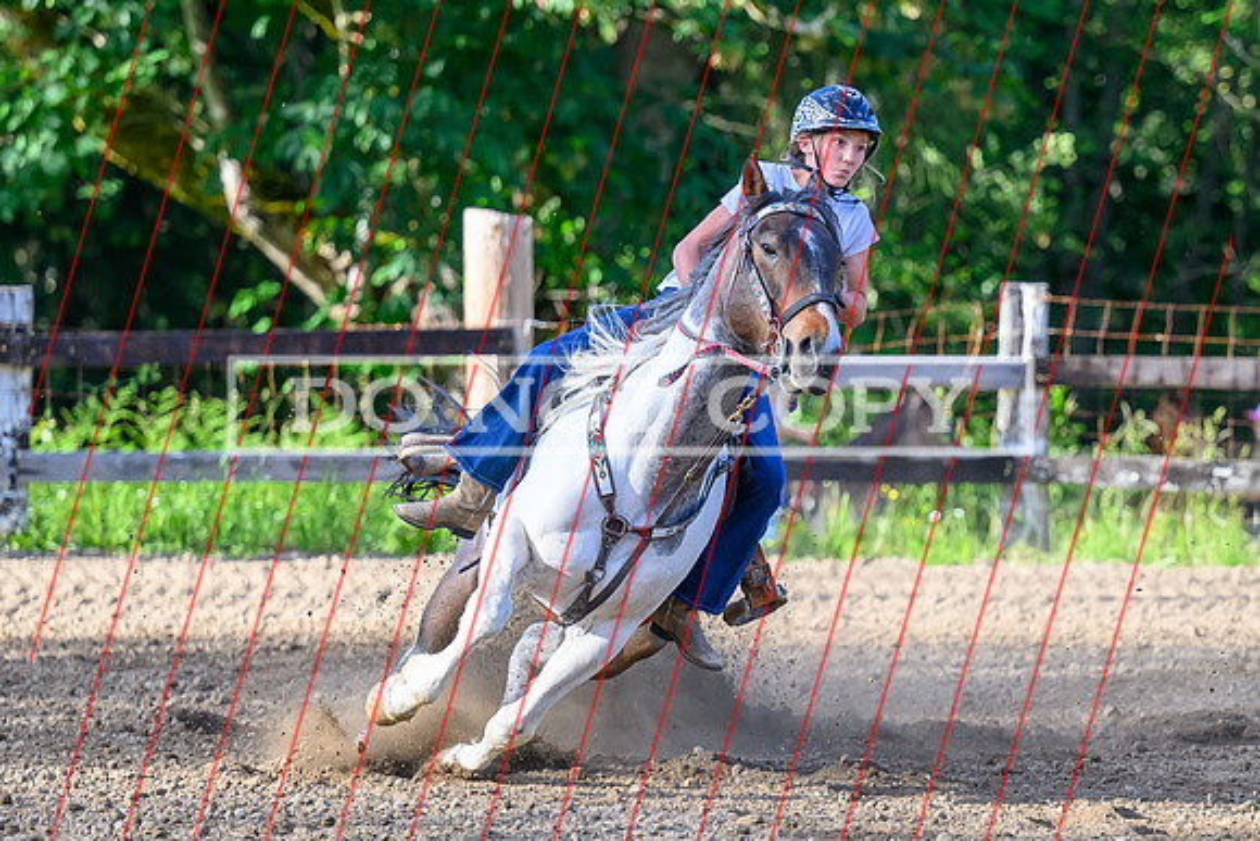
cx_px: 777
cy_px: 539
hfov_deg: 8.6
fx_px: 8404
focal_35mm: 240
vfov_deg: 5.7
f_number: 2.8
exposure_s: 1/2500
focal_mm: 125
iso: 800
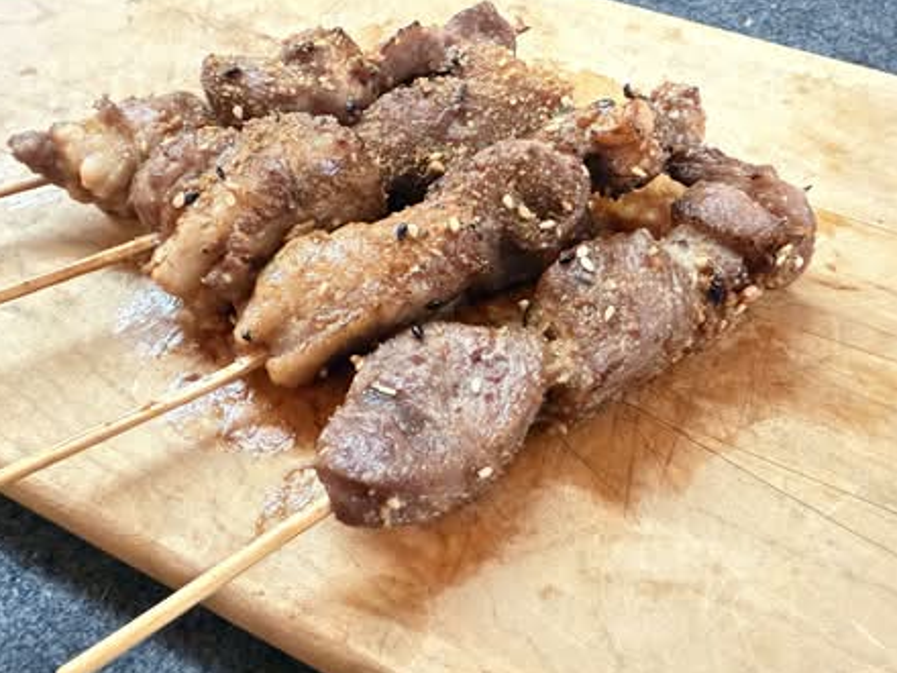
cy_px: 232
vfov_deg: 43.6
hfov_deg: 56.7
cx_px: 487
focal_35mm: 32
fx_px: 829
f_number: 2.2
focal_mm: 2.22
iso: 1250
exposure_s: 1/40
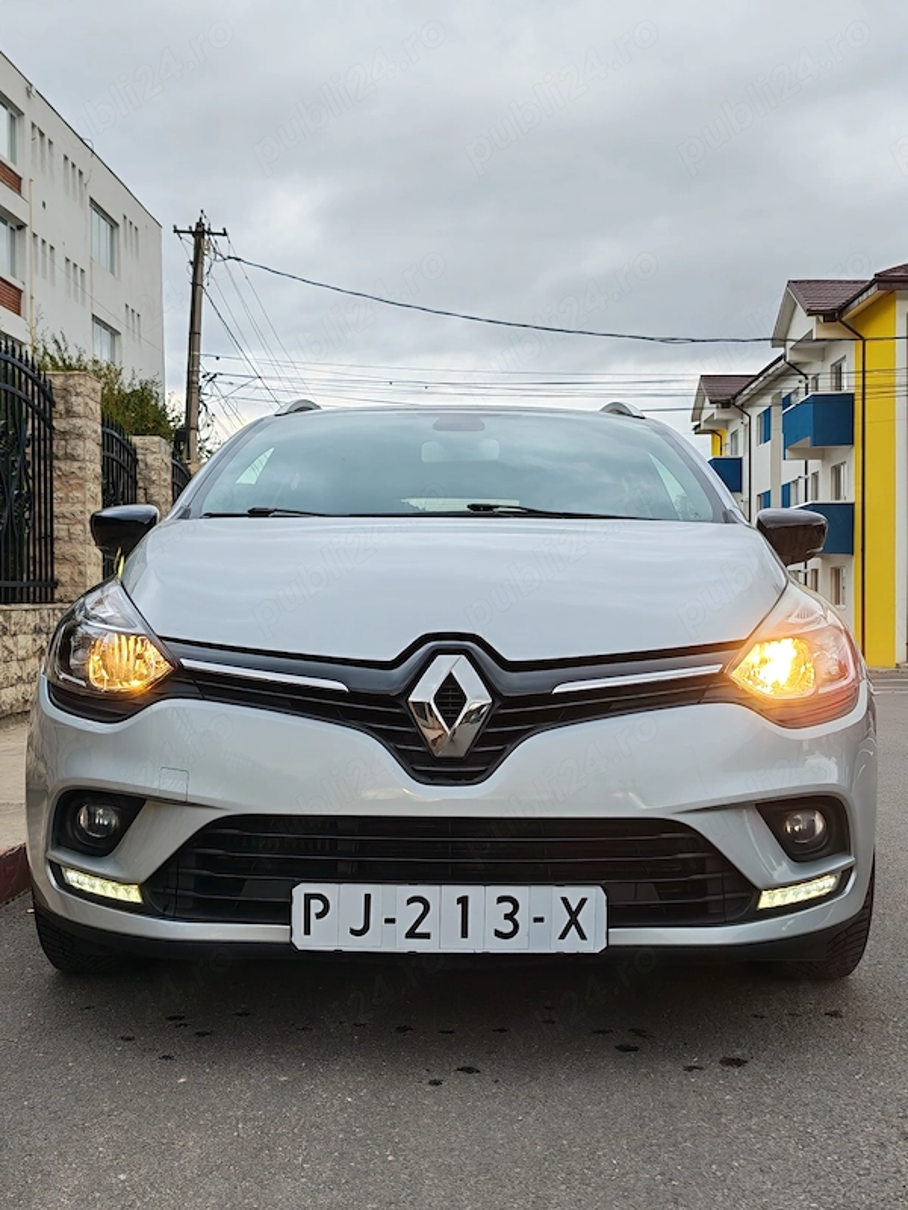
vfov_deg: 43.9
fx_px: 1504
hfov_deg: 33.6
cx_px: 454
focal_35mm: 43
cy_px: 605
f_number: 1.6
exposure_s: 1/140
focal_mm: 5.4
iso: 50
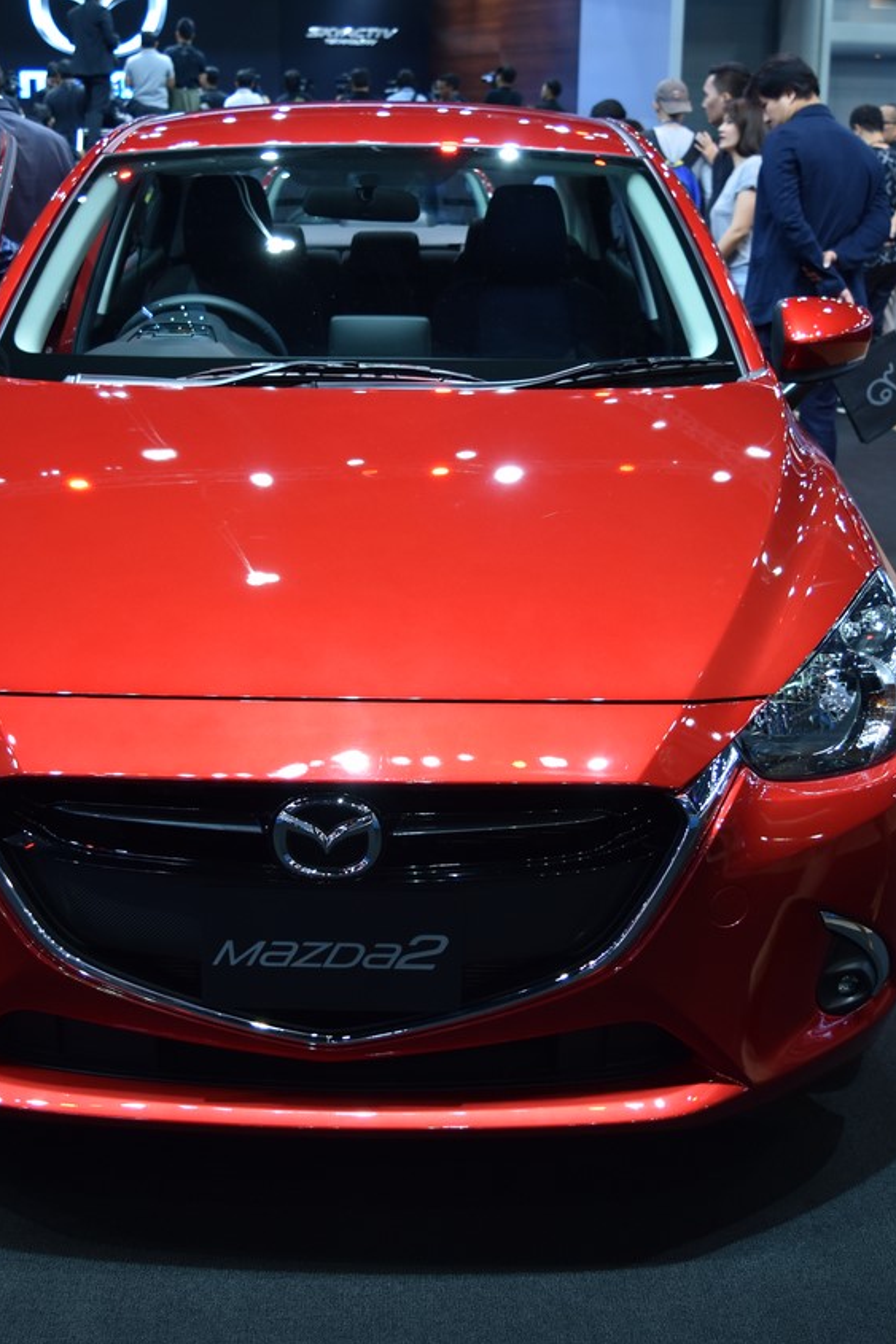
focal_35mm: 50
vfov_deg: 39.6
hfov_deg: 26.9
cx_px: 352
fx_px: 1867
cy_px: 675
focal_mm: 22
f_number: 4
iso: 400
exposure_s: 1/60
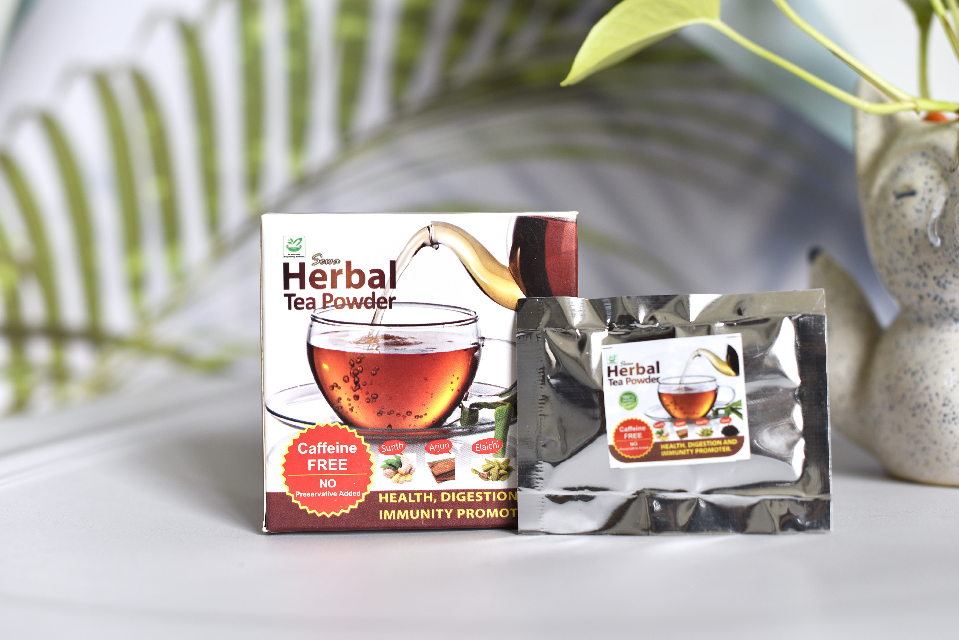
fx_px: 1332
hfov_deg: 39.6
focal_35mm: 50
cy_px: 320
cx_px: 480
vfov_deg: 27.0
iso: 100
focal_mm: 50
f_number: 4
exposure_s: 1/60
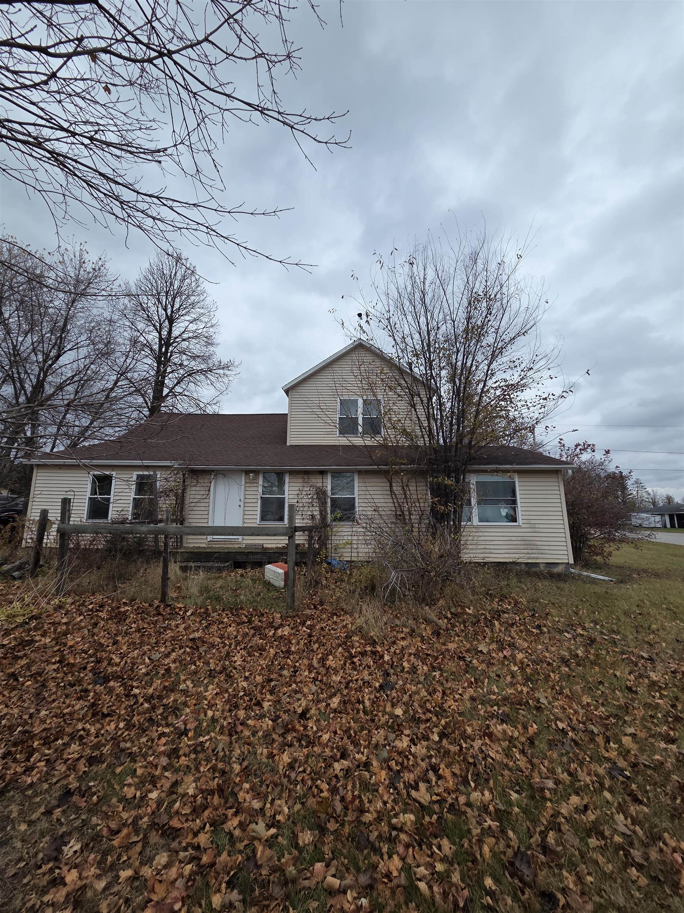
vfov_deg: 106.2
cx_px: 342
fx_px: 343
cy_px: 456
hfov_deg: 89.9
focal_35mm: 13
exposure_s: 1/652
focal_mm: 2.2
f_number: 2.2
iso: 50
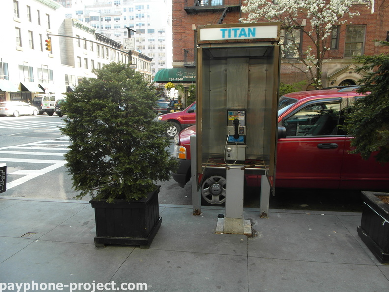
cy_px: 146
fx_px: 258
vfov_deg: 58.9
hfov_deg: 73.9
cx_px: 194
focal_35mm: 23
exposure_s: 1/90
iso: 100
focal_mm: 4.1
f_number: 4
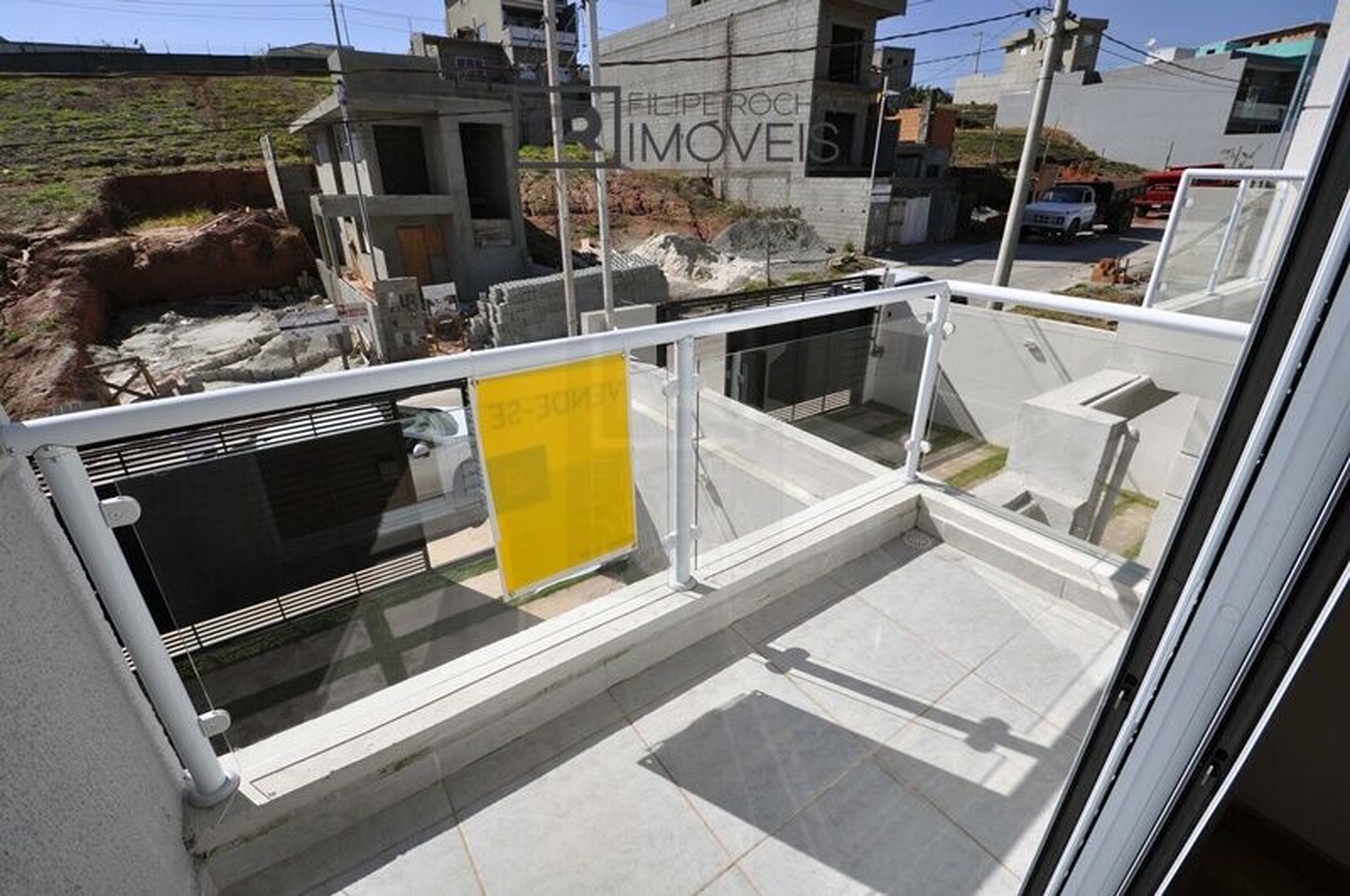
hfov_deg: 100.5
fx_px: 562
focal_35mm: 15
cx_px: 675
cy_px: 448
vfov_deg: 77.2
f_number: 10
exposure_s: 1/400
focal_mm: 10
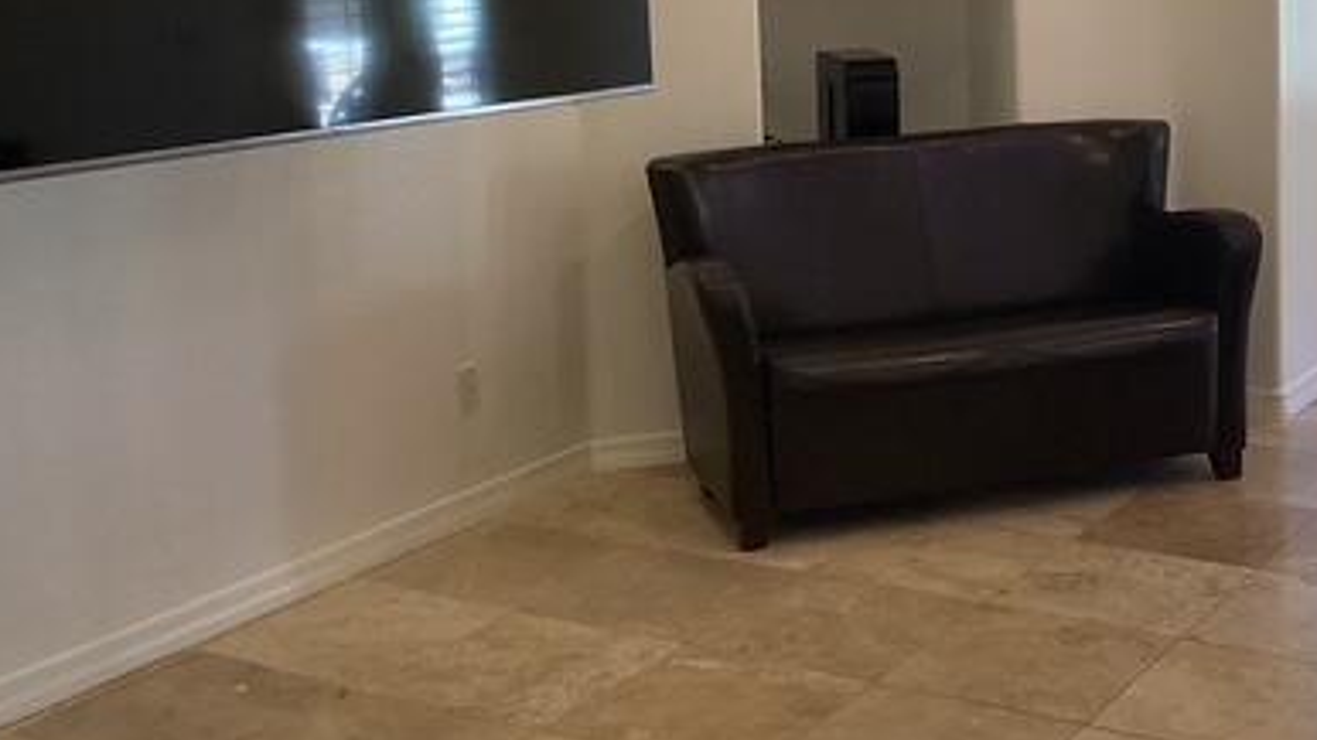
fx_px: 1955
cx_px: 945
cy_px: 72
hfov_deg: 36.6
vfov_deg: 21.0
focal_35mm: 56
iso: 80
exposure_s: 1/100
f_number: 2.4
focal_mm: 3.3
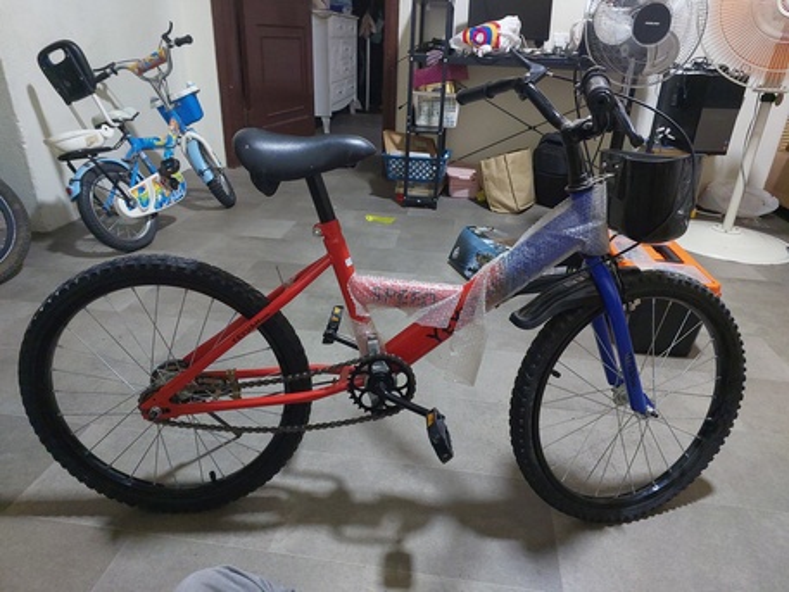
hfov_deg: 73.9
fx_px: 524
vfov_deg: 58.9
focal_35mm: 23
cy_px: 296
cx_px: 394
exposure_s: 1/24
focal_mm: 5.06
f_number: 1.8
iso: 542
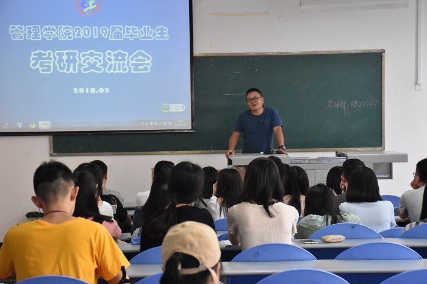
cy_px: 142
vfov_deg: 15.2
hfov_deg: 22.6
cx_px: 214
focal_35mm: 90
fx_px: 1067
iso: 5000
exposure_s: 1/200
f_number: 7.1
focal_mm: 60
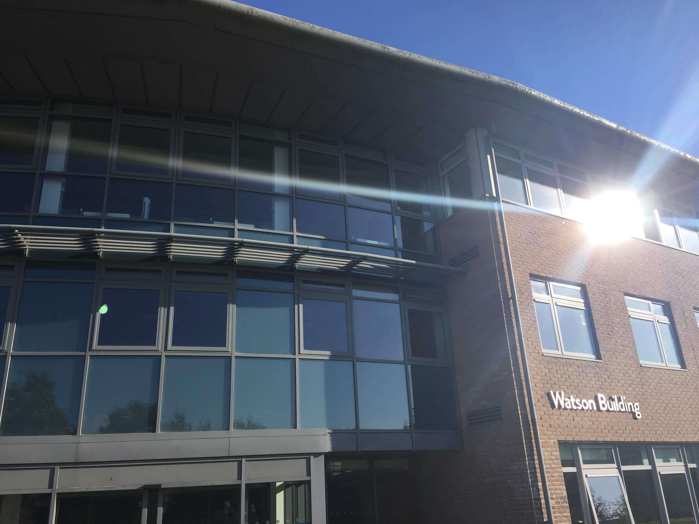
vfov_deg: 48.2
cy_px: 262
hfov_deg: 61.7
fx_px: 586
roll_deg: +3.0
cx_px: 350
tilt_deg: +21.2
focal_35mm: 29
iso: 32
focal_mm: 4.15
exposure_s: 1/1721
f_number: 2.2
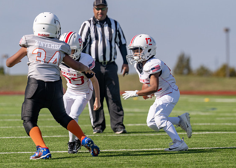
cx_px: 141
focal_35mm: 269
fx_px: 1802
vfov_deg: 5.3
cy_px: 75
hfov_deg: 7.5
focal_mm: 204
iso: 160
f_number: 4
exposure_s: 1/3200
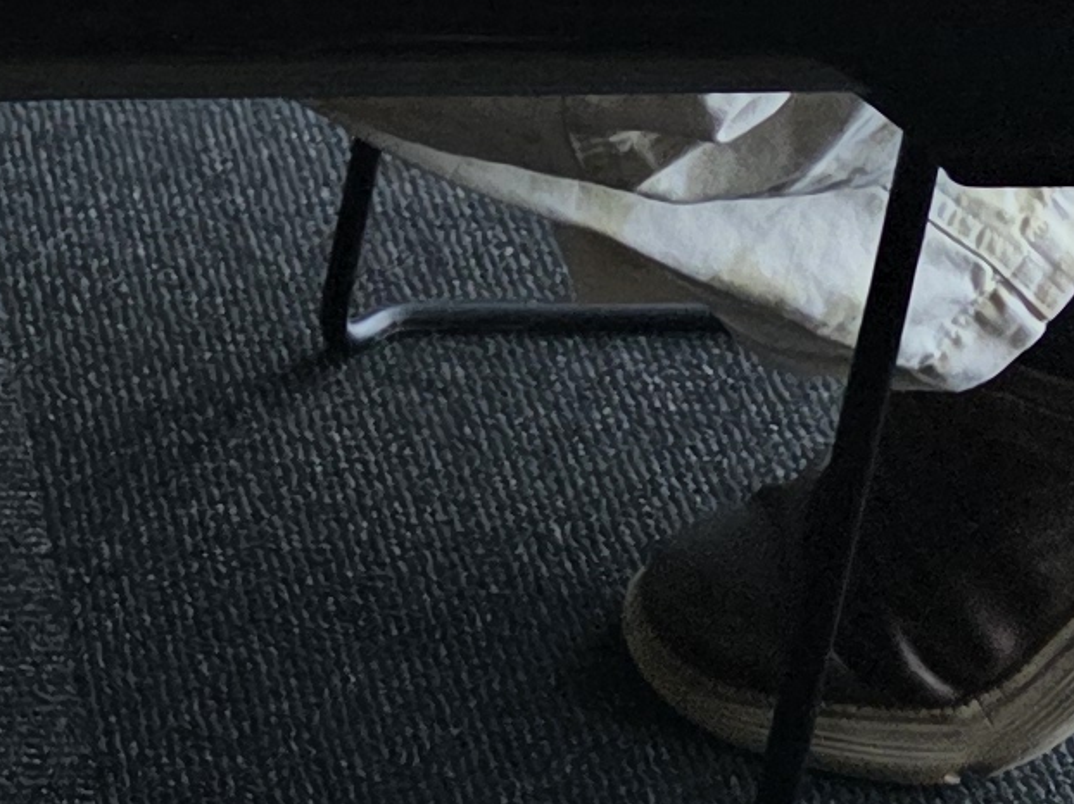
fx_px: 4590
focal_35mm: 148
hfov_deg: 12.8
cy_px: -1498
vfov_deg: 8.6
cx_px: -464
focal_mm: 6.3
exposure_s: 1/180
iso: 160
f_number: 1.7
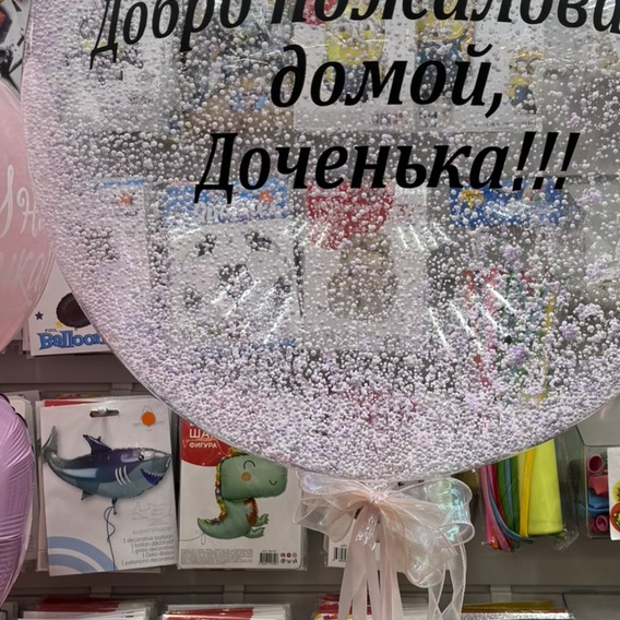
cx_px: 359
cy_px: 350
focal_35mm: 56
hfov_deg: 30.5
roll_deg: +0.5
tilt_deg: -2.7
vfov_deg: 30.5
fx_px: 1135
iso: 64
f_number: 1.78
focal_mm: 6.76
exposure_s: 1/121
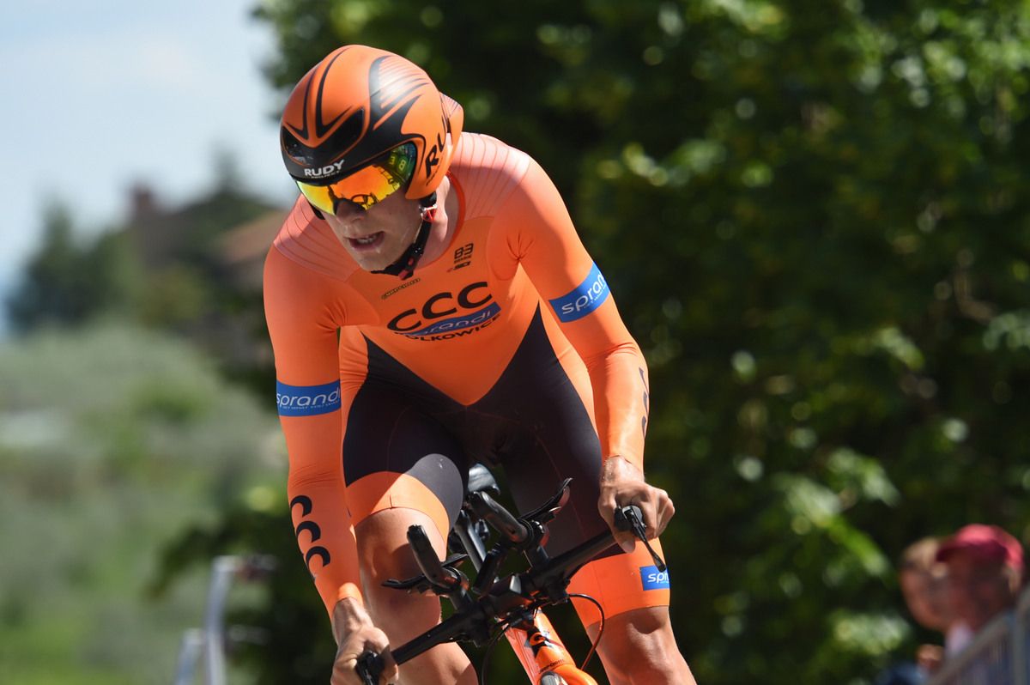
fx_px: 8576
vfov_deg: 4.6
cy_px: 342
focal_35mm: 300
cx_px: 515
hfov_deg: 6.9
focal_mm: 300
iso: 400
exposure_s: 1/1000
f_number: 5.6
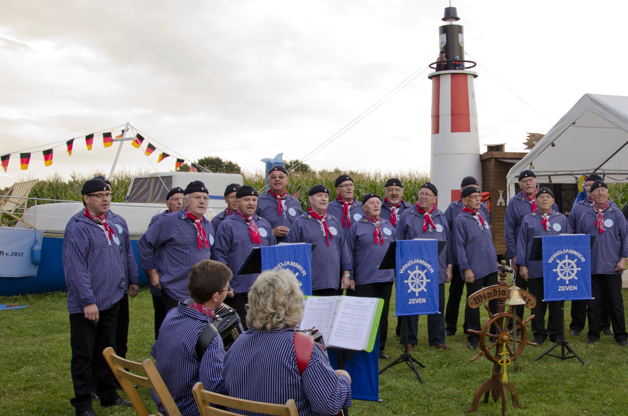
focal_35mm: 40
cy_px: 234
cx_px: 439
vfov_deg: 33.2
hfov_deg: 47.4
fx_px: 696
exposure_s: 1/160
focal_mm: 18
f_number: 6.3
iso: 500
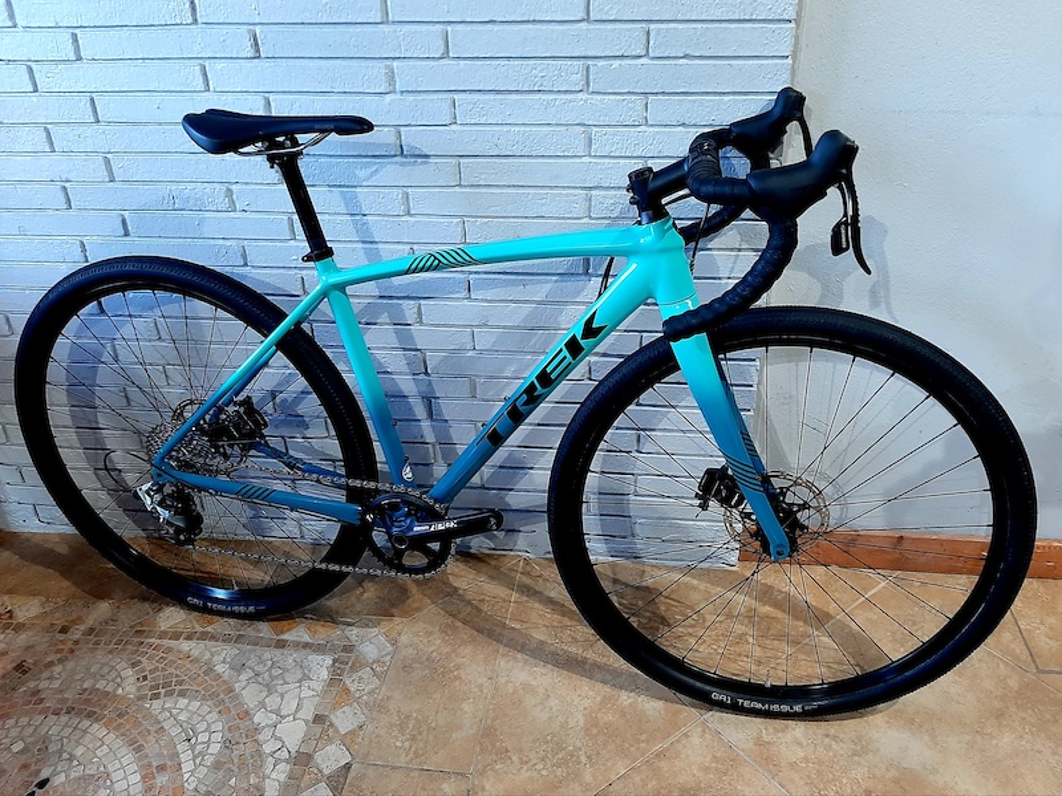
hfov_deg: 67.3
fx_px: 798
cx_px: 531
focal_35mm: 26
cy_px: 398
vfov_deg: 53.1
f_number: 1.7
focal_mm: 3.93
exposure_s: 1/24
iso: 160
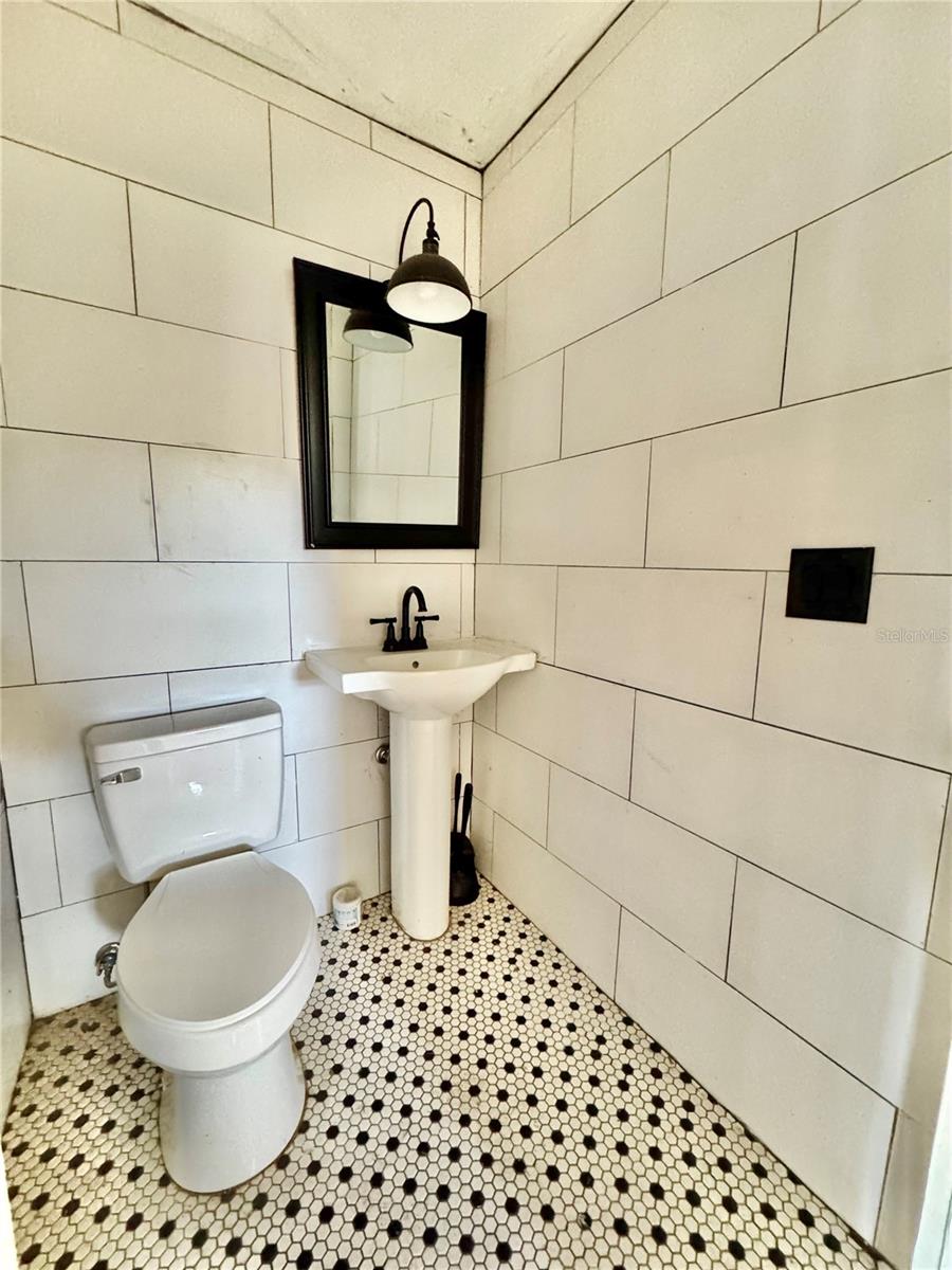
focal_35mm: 14
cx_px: 476
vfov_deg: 102.1
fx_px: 513
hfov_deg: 85.7
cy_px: 635
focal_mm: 2.22
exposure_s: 1/60
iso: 1000
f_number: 2.2
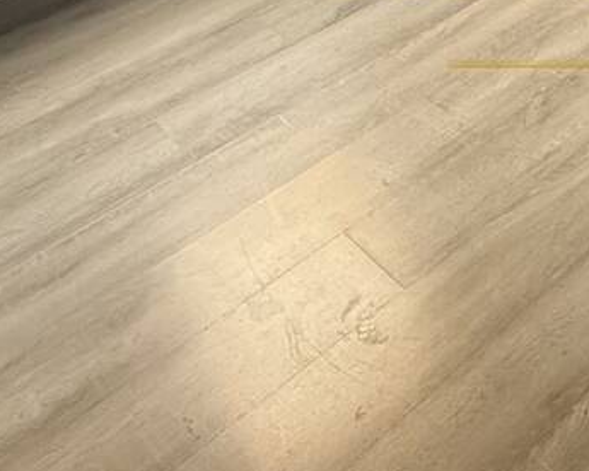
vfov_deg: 21.2
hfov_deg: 24.9
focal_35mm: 57
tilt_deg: -20.5
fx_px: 994
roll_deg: +0.3
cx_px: 895
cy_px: -288
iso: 320
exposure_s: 1/88
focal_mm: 2.22
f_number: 2.2
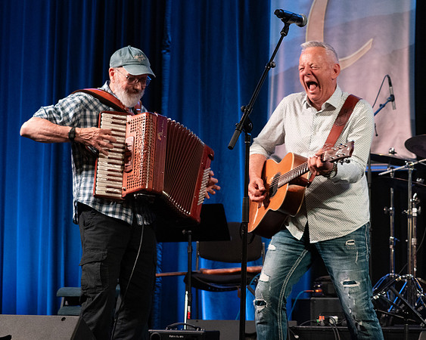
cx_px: 231
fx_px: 1220
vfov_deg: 15.9
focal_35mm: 97
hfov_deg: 19.8
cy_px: 162
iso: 6400
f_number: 5.6
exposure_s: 1/200
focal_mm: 82
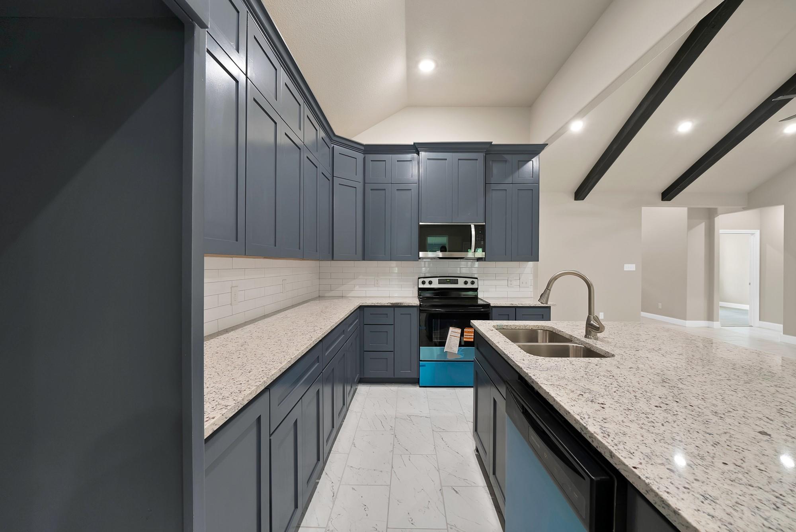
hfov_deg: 108.3
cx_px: 398
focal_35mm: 13
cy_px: 266
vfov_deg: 85.5
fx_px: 288
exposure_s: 1/4
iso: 640
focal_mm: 13
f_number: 9
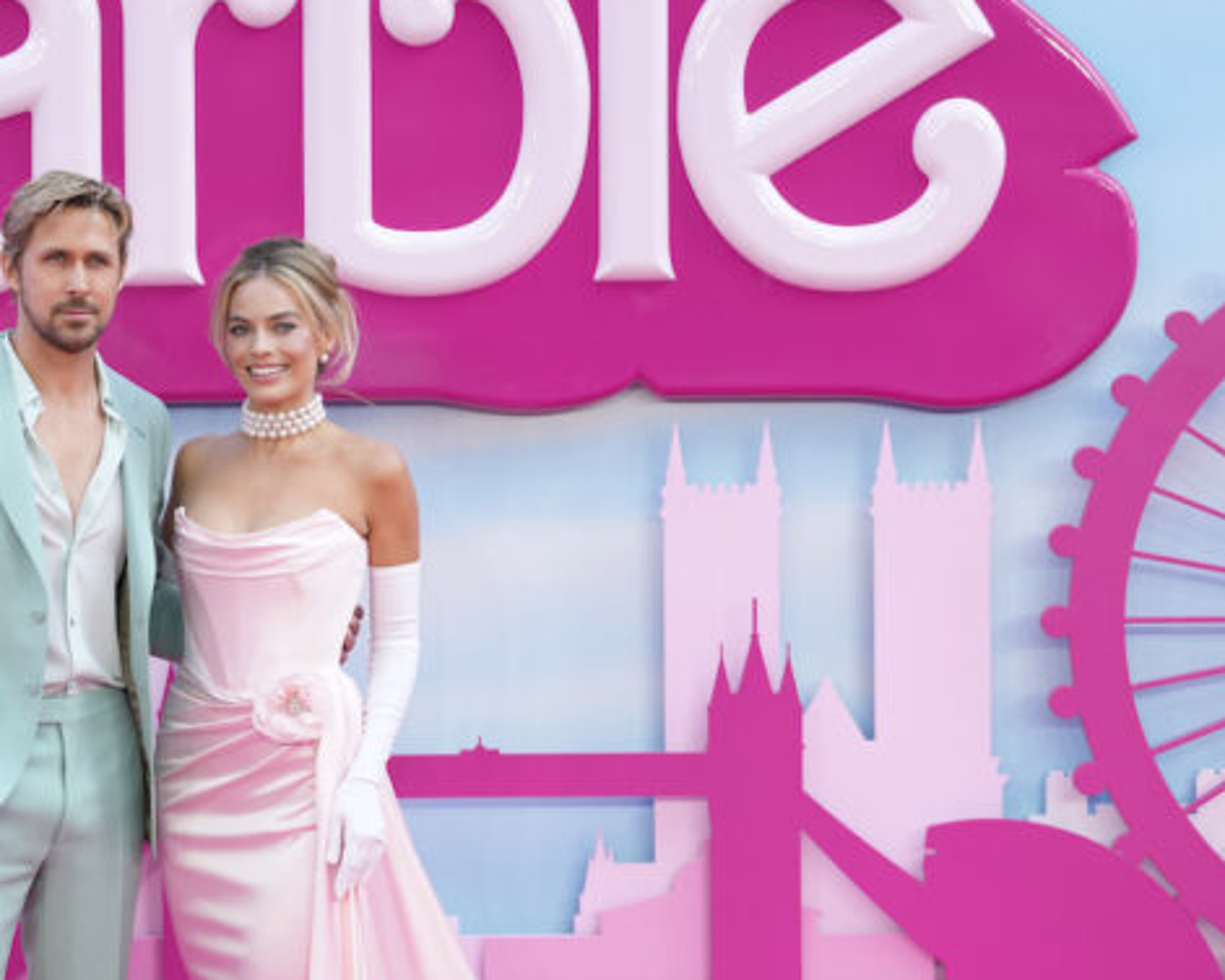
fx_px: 4388
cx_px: 229
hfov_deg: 15.8
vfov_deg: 12.7
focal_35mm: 121
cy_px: 385
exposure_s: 1/500
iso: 500
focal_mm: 79
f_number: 4
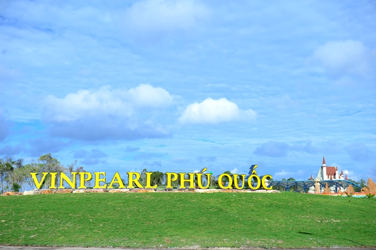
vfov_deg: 28.0
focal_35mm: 48
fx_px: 501
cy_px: 125
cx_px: 188
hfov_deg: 41.1
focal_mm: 48
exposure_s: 1/1250
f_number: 4
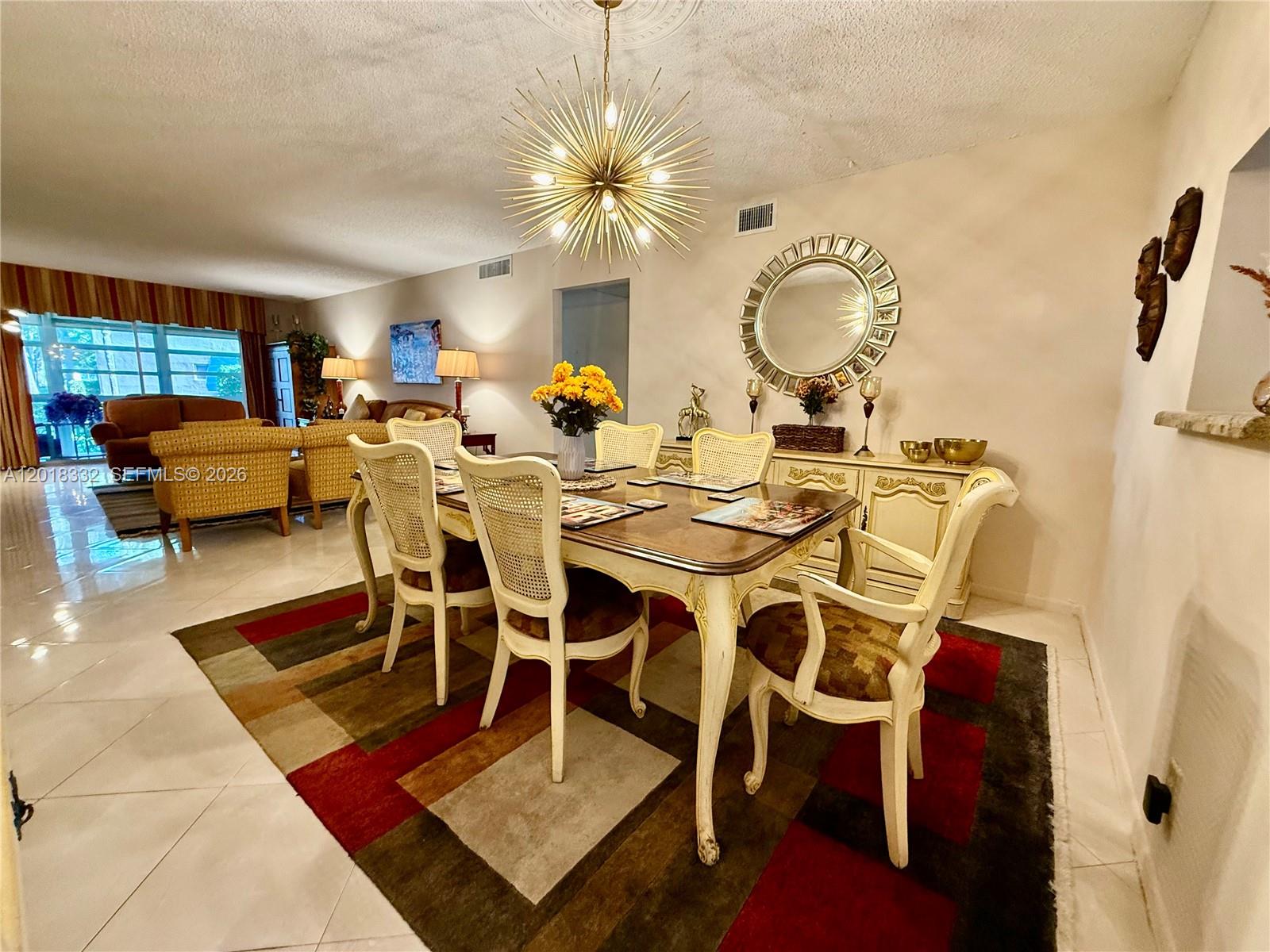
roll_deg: -1.1
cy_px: 476
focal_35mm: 14
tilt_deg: -8.5
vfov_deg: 85.7
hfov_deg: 102.1
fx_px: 514
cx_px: 635
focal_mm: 2.22
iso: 250
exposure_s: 1/60
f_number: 2.2
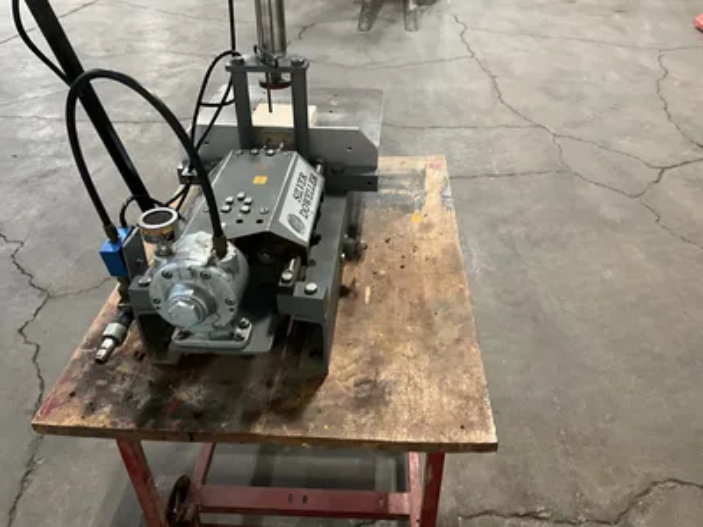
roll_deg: +0.9
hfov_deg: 61.7
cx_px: 352
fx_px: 589
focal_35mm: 29
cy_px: 264
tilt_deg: -34.6
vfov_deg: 48.2
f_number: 1.8
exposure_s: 1/30
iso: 400
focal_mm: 3
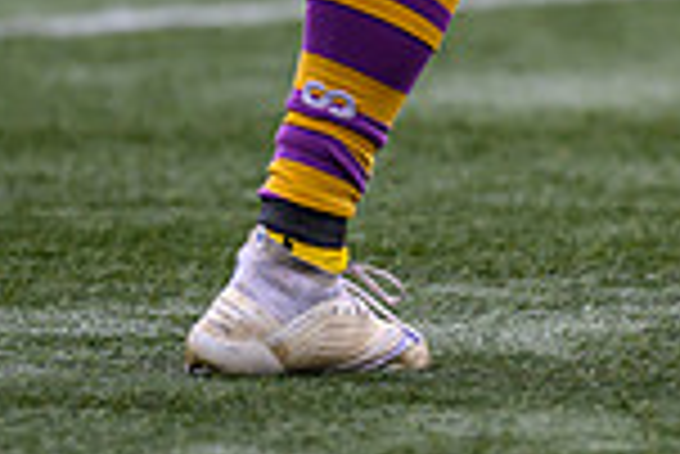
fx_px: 38721
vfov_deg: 0.7
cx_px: 1301
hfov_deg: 1.0
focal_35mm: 2048
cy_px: -624
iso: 640
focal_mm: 400
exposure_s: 1/2000
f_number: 3.5
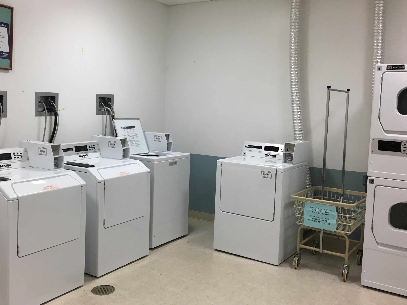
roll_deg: -1.8
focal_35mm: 36
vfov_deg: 39.6
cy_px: 135
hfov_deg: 51.2
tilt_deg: -4.2
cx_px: 172
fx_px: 423
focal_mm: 4.15
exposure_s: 1/30
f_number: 2.2
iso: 50
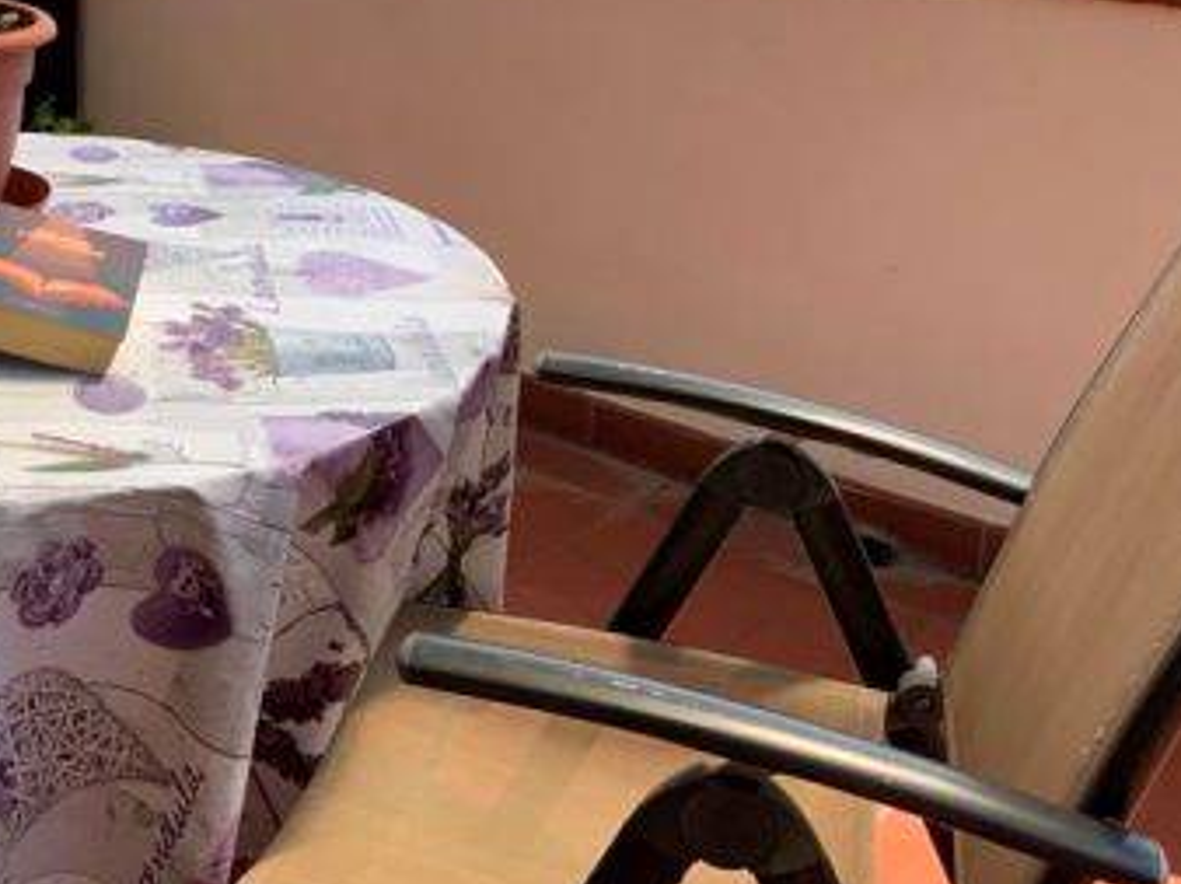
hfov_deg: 31.0
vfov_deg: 23.6
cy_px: 152
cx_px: 267
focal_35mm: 61
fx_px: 2080
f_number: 1.8
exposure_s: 1/1577
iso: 16
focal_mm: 3
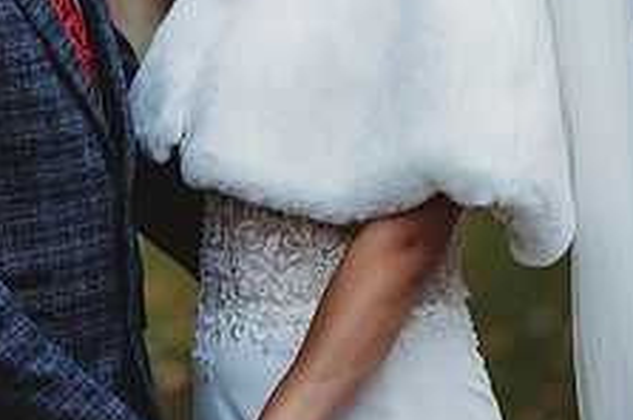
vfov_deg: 6.2
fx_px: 3880
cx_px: 179
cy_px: 45
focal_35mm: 221
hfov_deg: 9.3
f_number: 1.8
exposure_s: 1/400
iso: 100
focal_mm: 85
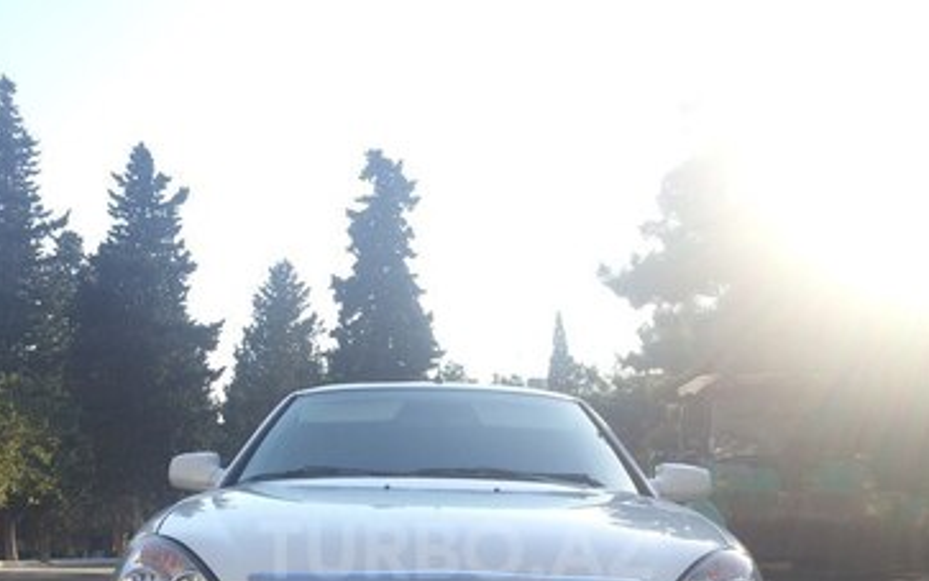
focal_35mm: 42
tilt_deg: -1.6
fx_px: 1064
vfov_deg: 29.0
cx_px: 456
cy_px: 550
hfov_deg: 47.2
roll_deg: -1.1
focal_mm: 4.15
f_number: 2.2
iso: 32
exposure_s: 1/774
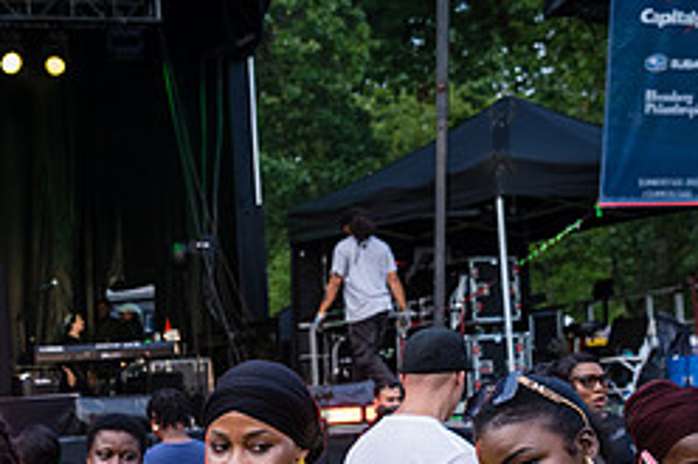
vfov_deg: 16.1
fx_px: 1589
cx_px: -45
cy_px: 534
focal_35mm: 82
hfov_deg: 23.4
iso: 1000
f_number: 4
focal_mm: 35
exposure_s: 1/1000
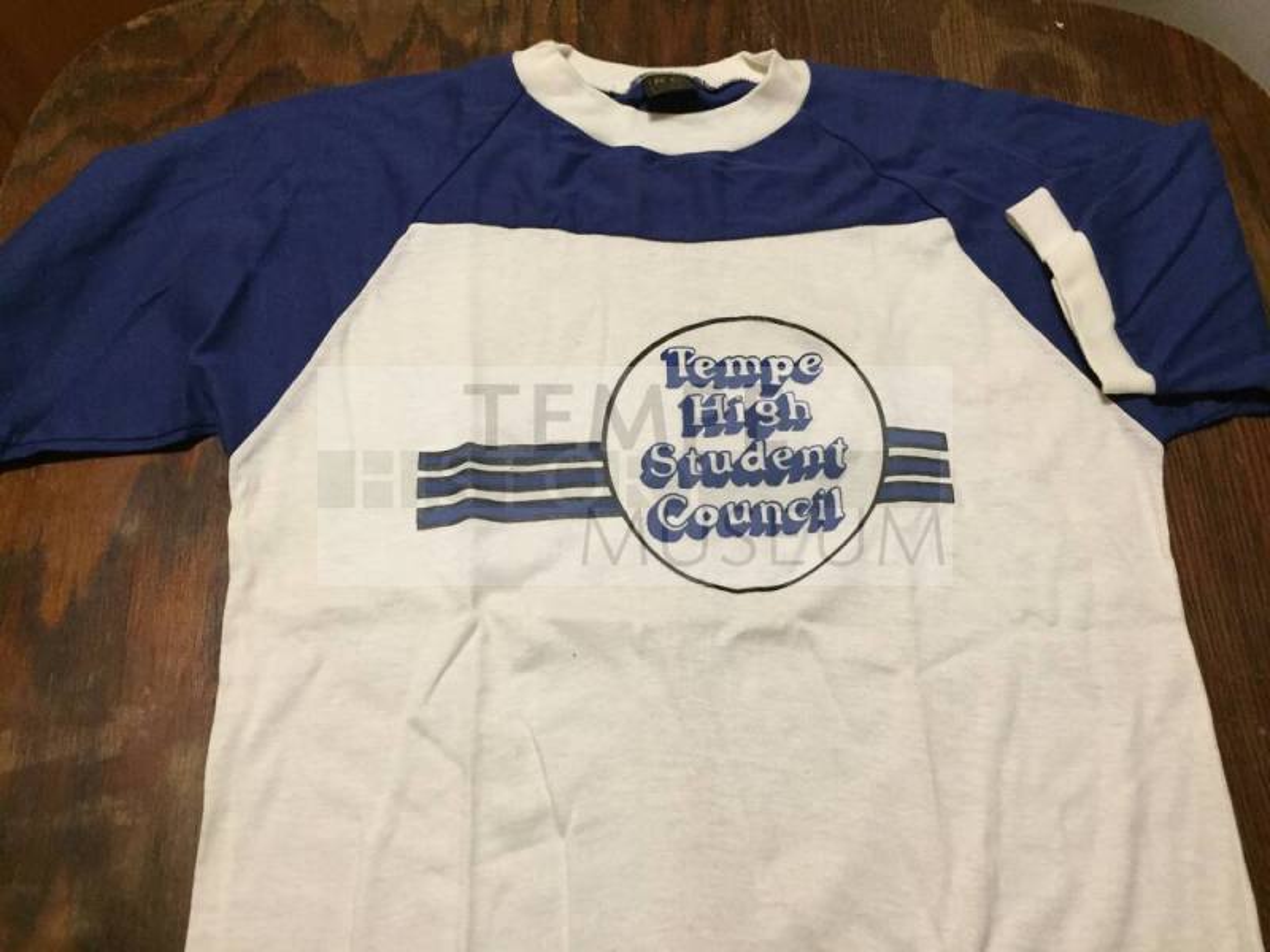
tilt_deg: -66.3
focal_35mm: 29
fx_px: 1064
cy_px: 476
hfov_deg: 61.7
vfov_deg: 48.2
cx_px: 635
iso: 250
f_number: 2.2
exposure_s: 1/30
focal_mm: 4.15
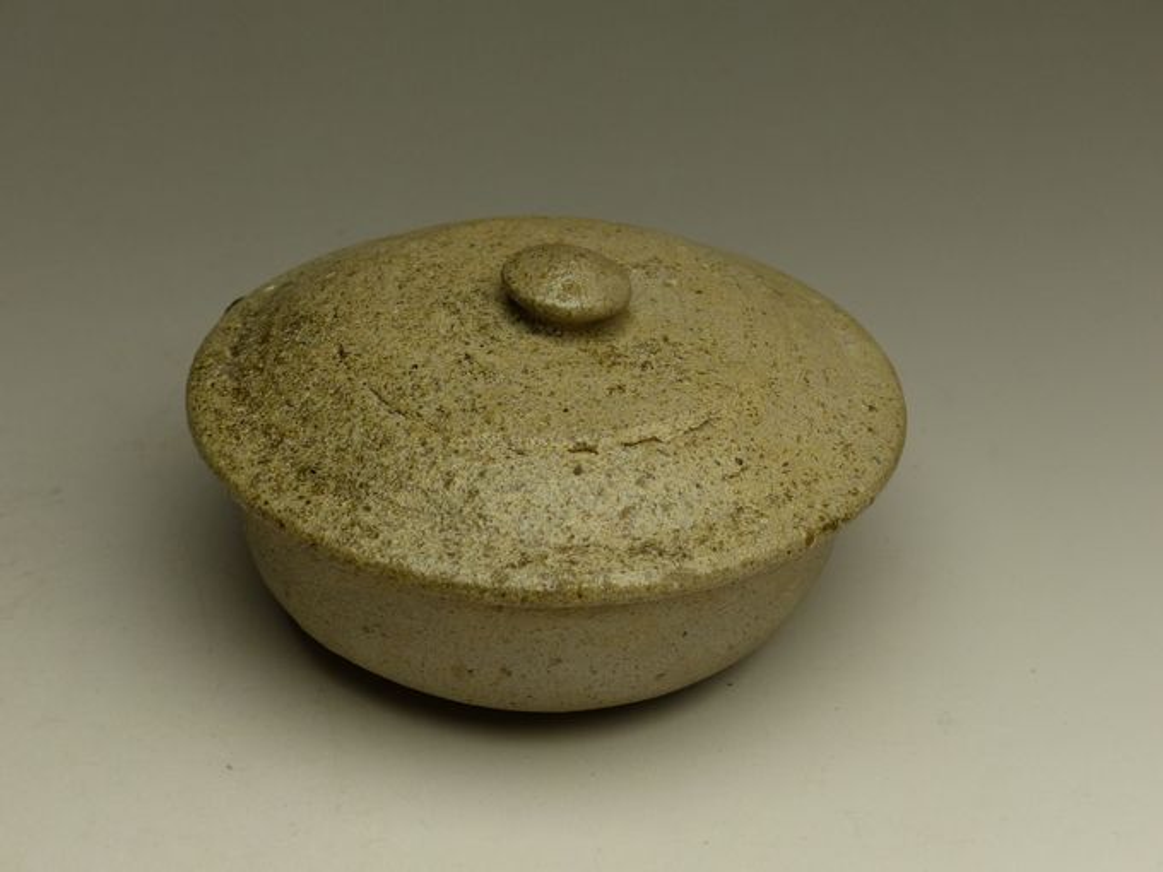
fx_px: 3057
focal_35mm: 91
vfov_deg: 16.2
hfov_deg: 21.5
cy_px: 436
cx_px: 582
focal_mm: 16.4
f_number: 4
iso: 200
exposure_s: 1/160
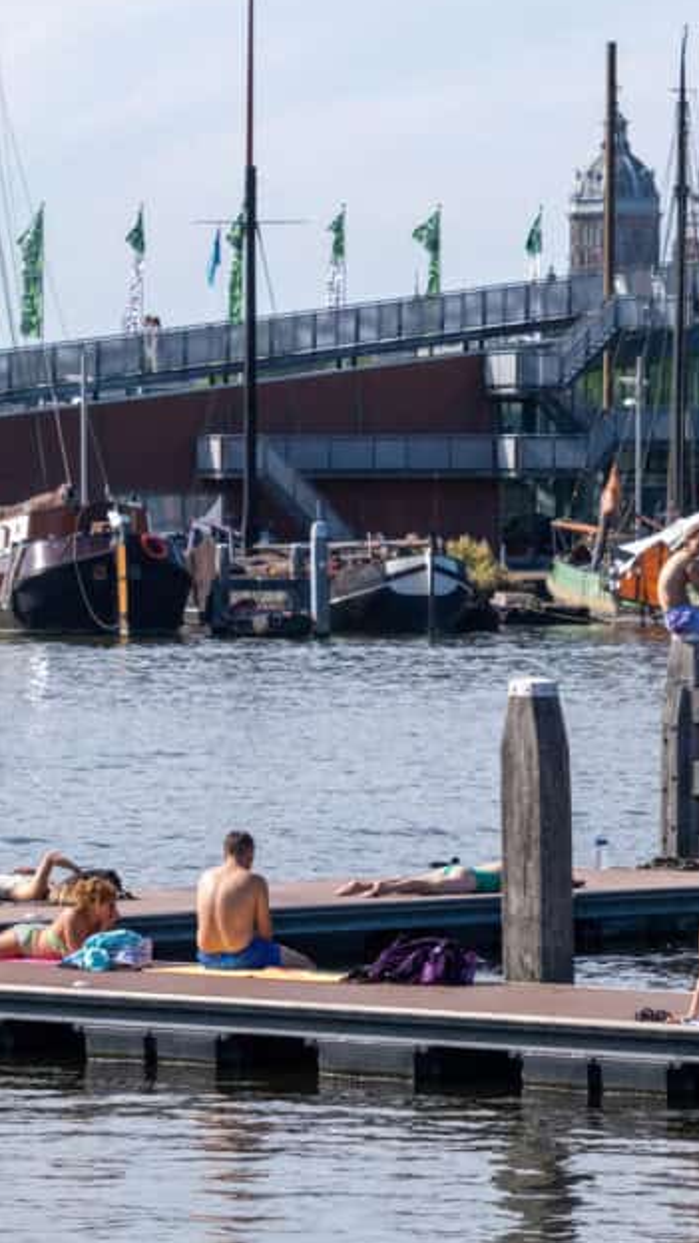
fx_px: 7084
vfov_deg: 10.0
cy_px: 651
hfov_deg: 5.6
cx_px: 360
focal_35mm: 215
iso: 200
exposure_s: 1/1000
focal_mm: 80
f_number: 6.4
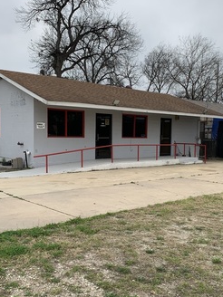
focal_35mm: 38
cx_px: 138
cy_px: 155
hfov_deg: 37.5
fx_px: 326
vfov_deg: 49.0
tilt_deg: -2.6
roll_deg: -0.7
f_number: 1.8
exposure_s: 1/1560
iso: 25
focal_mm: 4.25
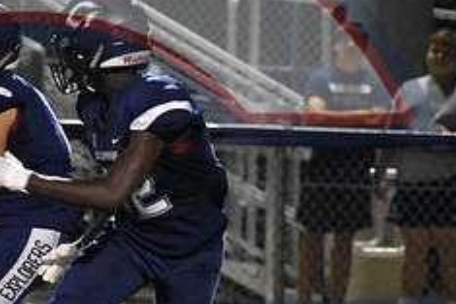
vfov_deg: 1.6
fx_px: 10786
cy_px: 222
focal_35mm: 851
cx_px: 21
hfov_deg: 2.4
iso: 12800
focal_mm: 230
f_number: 5.6
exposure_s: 1/250
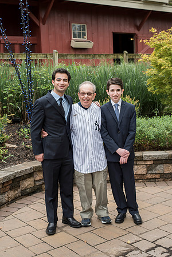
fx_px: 358
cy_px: 128
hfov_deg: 27.0
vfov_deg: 39.6
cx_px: 86
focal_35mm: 50
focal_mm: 50
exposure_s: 1/640
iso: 400
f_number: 4
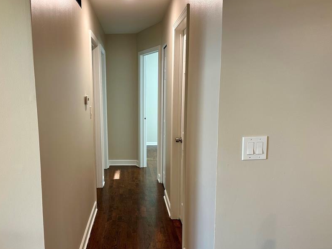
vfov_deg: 45.3
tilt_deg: -8.8
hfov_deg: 57.5
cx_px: 122
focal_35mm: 31
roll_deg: +0.6
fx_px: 297
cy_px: 141
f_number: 1.78
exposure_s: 1/120
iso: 200
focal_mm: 6.86
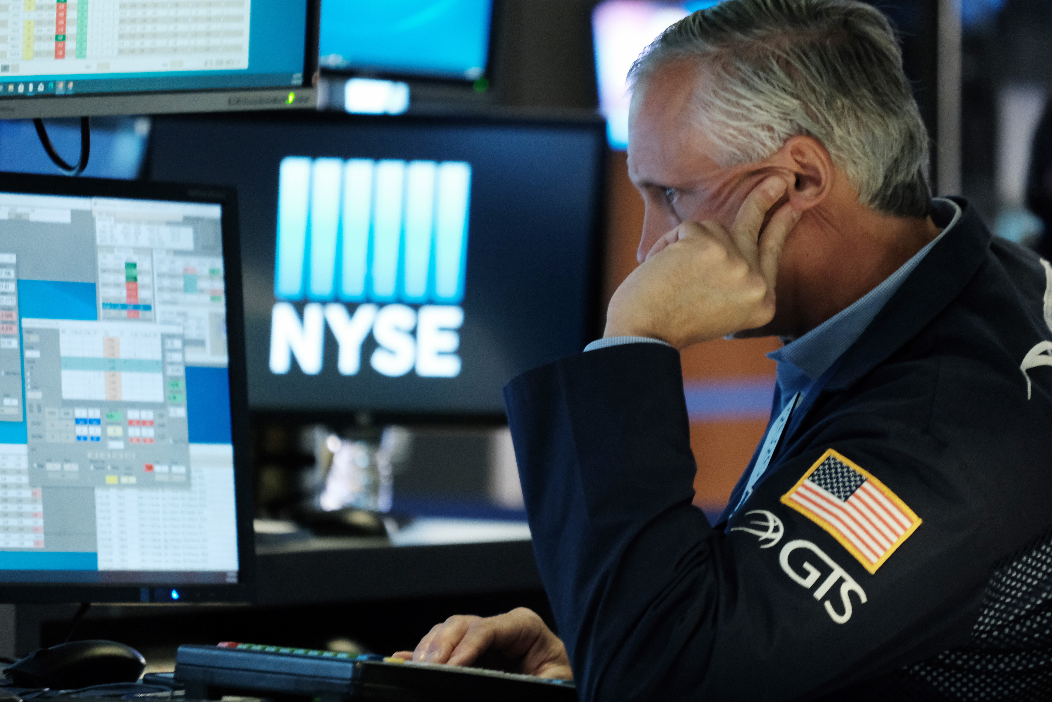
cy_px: 351
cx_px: 526
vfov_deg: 4.6
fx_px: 8766
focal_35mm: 300
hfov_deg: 6.9
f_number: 4.8
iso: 4000
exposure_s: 1/28
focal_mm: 200
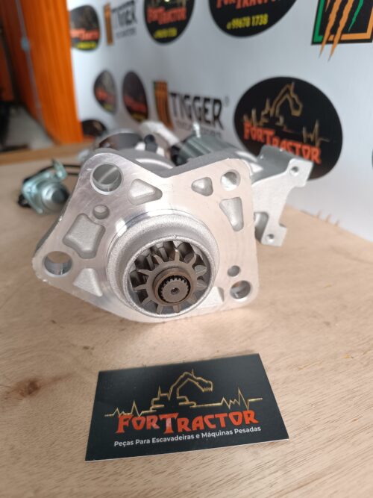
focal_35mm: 24
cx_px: 186
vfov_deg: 71.6
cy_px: 249
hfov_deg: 56.8
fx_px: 345
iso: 340
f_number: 1.65
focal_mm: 6.14
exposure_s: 1/120
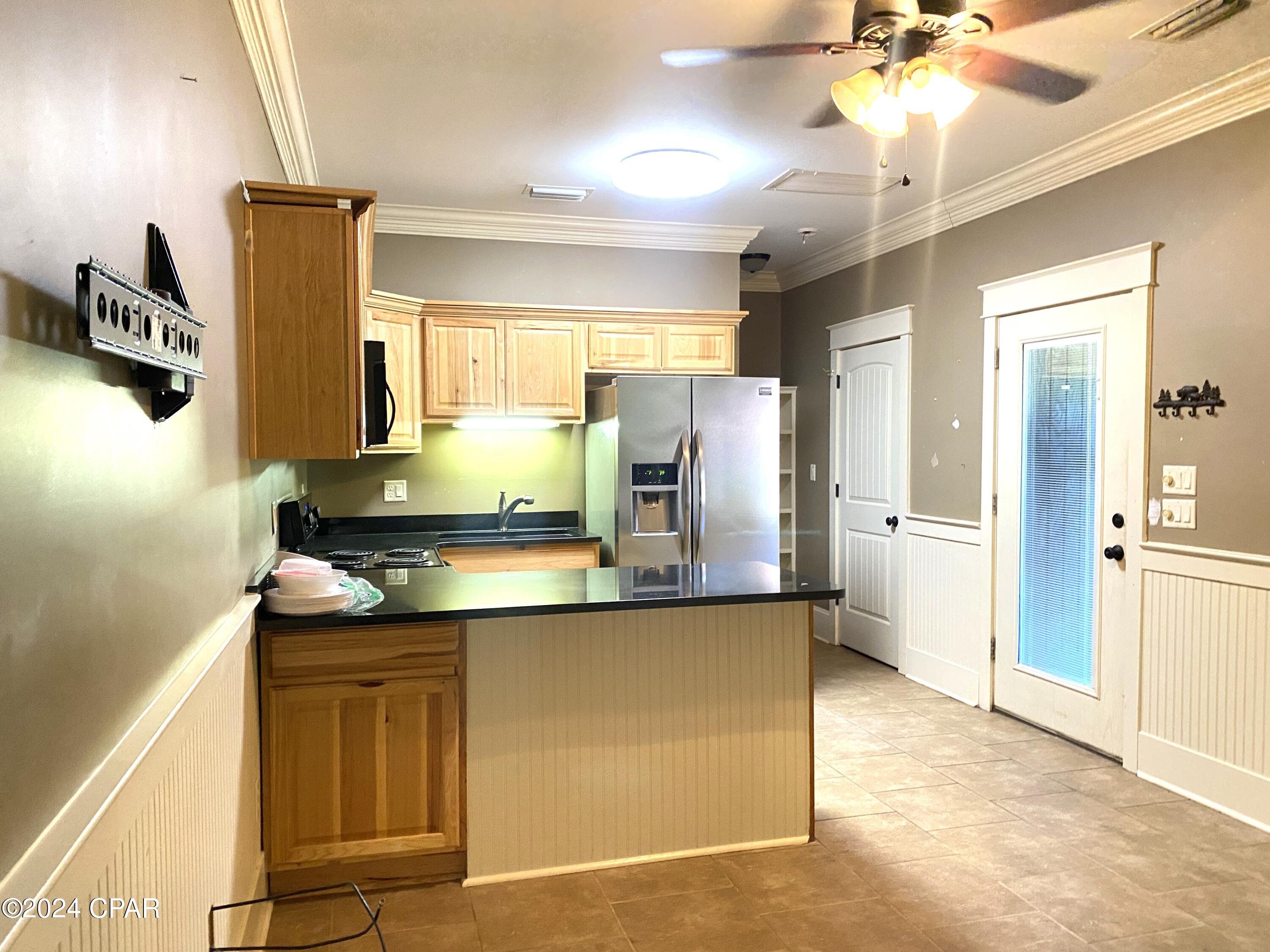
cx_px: 635
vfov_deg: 53.1
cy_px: 476
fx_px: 954
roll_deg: +1.1
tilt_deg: -1.5
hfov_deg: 67.3
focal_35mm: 26
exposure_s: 1/30
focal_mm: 4.25
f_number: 1.8
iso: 500
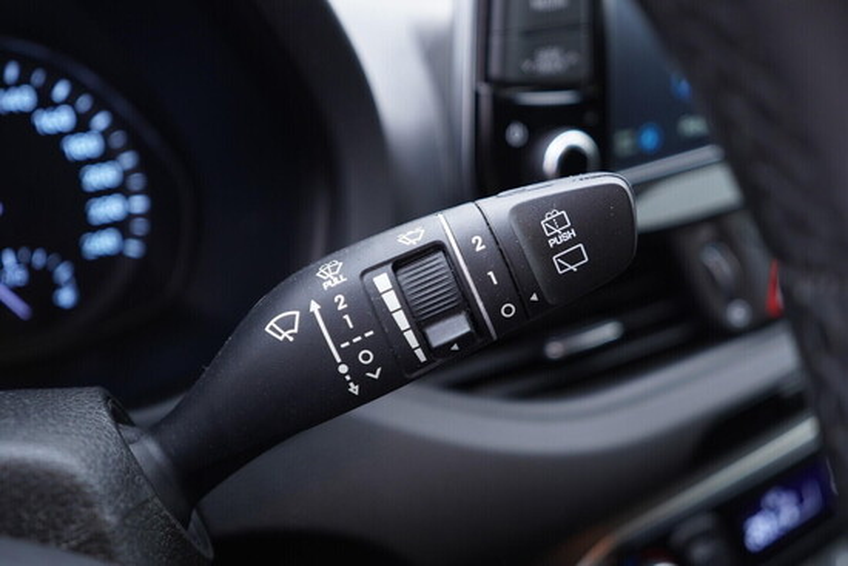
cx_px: 424
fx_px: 848
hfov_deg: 53.1
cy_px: 283
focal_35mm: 36
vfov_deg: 36.9
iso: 320
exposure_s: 1/40
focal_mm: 24
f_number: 2.8
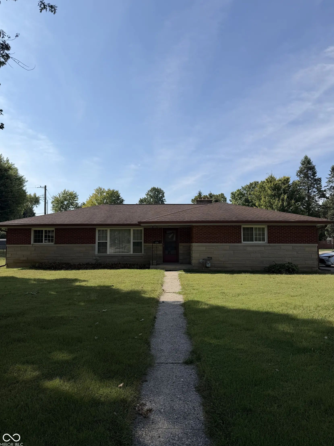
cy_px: 219
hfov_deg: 54.9
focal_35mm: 25
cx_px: 168
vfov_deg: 69.4
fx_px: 322
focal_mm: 6.76
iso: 80
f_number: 1.78
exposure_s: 1/6173
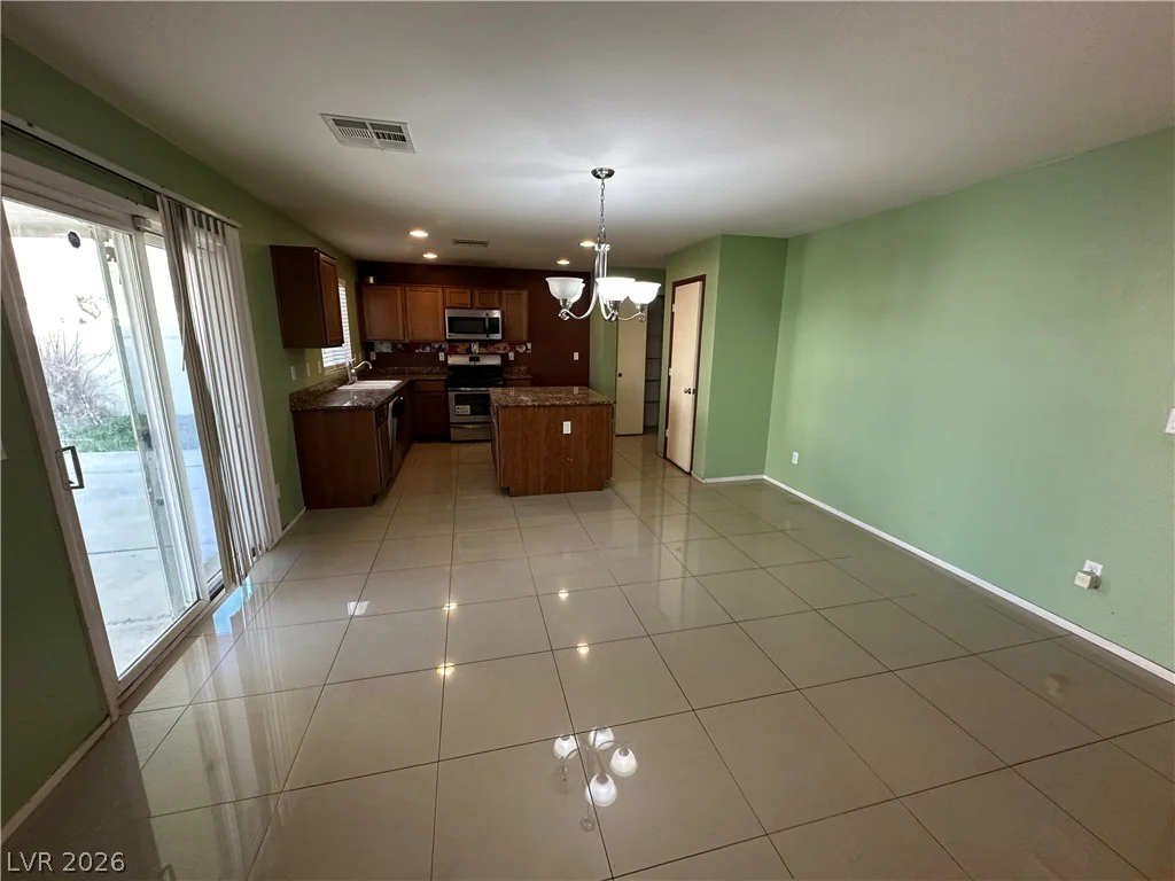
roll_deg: +0.9
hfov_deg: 102.1
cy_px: 440
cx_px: 588
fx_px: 475
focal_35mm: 14
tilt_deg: -10.9
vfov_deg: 85.7
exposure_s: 1/60
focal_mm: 2.22
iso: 250
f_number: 2.2
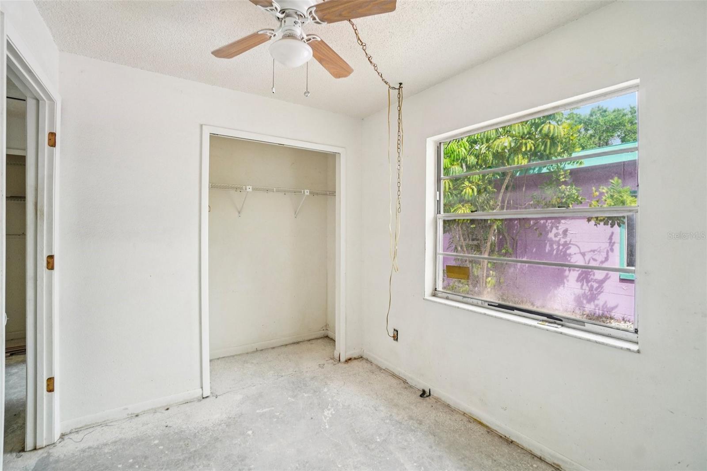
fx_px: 295
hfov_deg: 100.4
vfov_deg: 77.3
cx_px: 354
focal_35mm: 15
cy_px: 236
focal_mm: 10
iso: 160
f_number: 8
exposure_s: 1/30
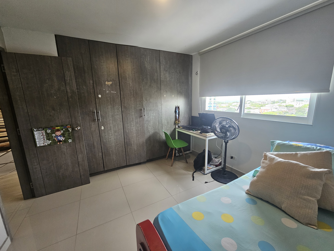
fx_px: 125
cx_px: 167
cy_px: 126
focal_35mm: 13
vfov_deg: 89.9
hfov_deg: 106.2
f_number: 2.2
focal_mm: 2.2
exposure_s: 1/77.4
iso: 160
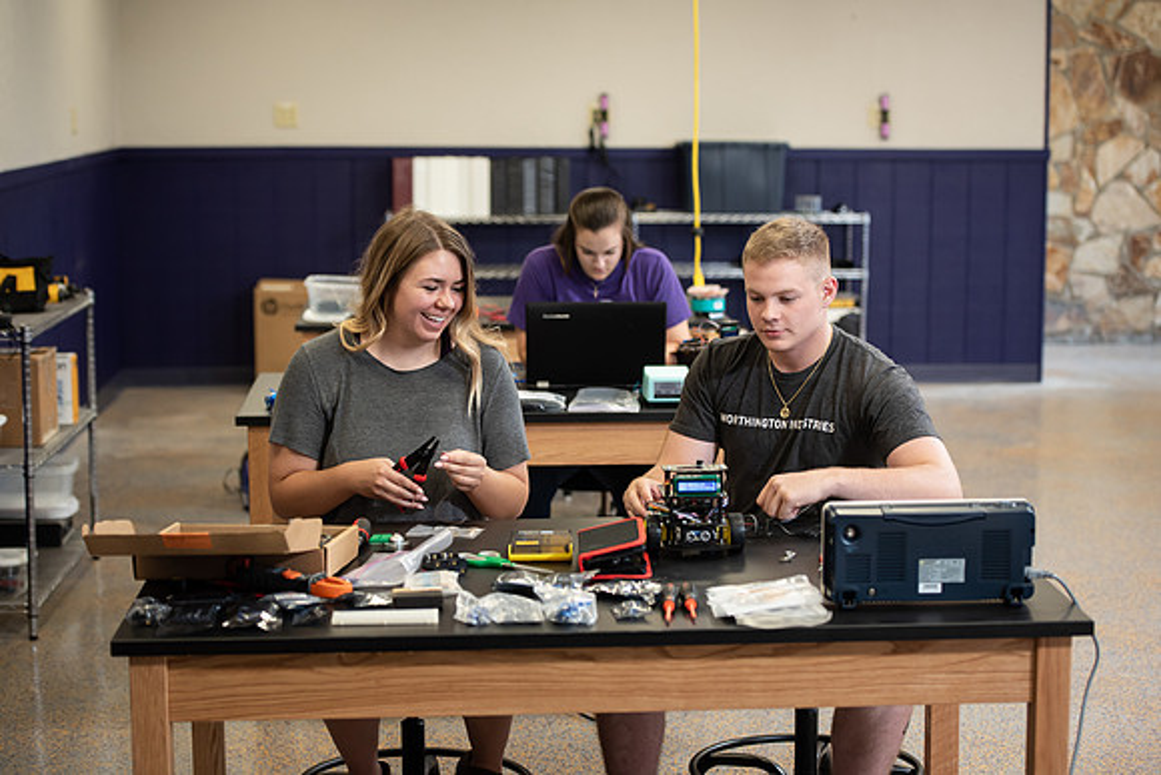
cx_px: 580
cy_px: 388
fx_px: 2258
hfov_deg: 28.8
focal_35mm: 70
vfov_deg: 19.5
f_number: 3.5
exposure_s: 1/200
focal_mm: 70
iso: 800
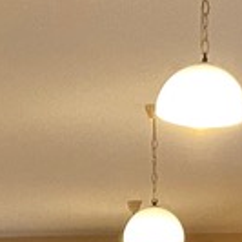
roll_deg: +0.6
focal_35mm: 222
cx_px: 18
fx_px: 1756
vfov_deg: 7.4
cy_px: 553
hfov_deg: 7.9
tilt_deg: -3.6
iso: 200
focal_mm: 4.25
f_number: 1.8
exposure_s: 1/50
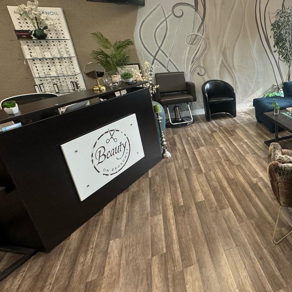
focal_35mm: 24
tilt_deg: -21.3
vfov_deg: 64.7
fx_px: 229
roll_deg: -0.8
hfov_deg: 55.4
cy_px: 124
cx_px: 269
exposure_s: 1/120
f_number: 2.2
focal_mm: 2.22
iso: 250
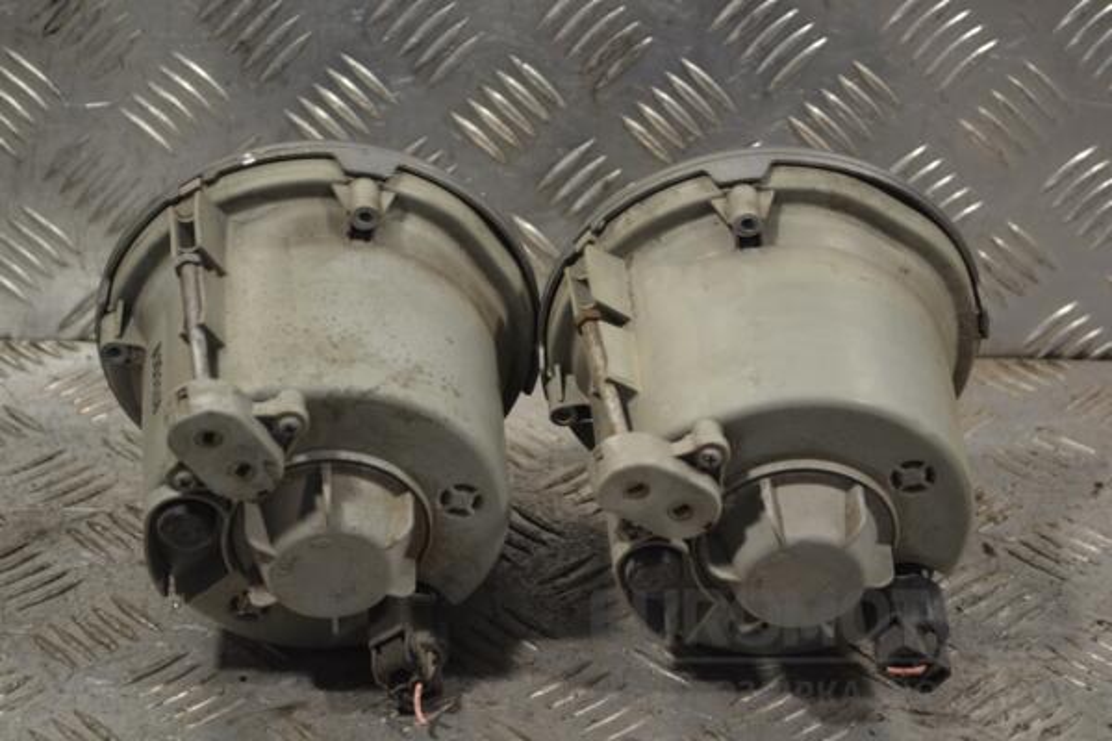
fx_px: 2409
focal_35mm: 78
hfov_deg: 26.0
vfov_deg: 17.5
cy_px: 370
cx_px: 556
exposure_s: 1/30
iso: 160
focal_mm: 52
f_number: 5.6
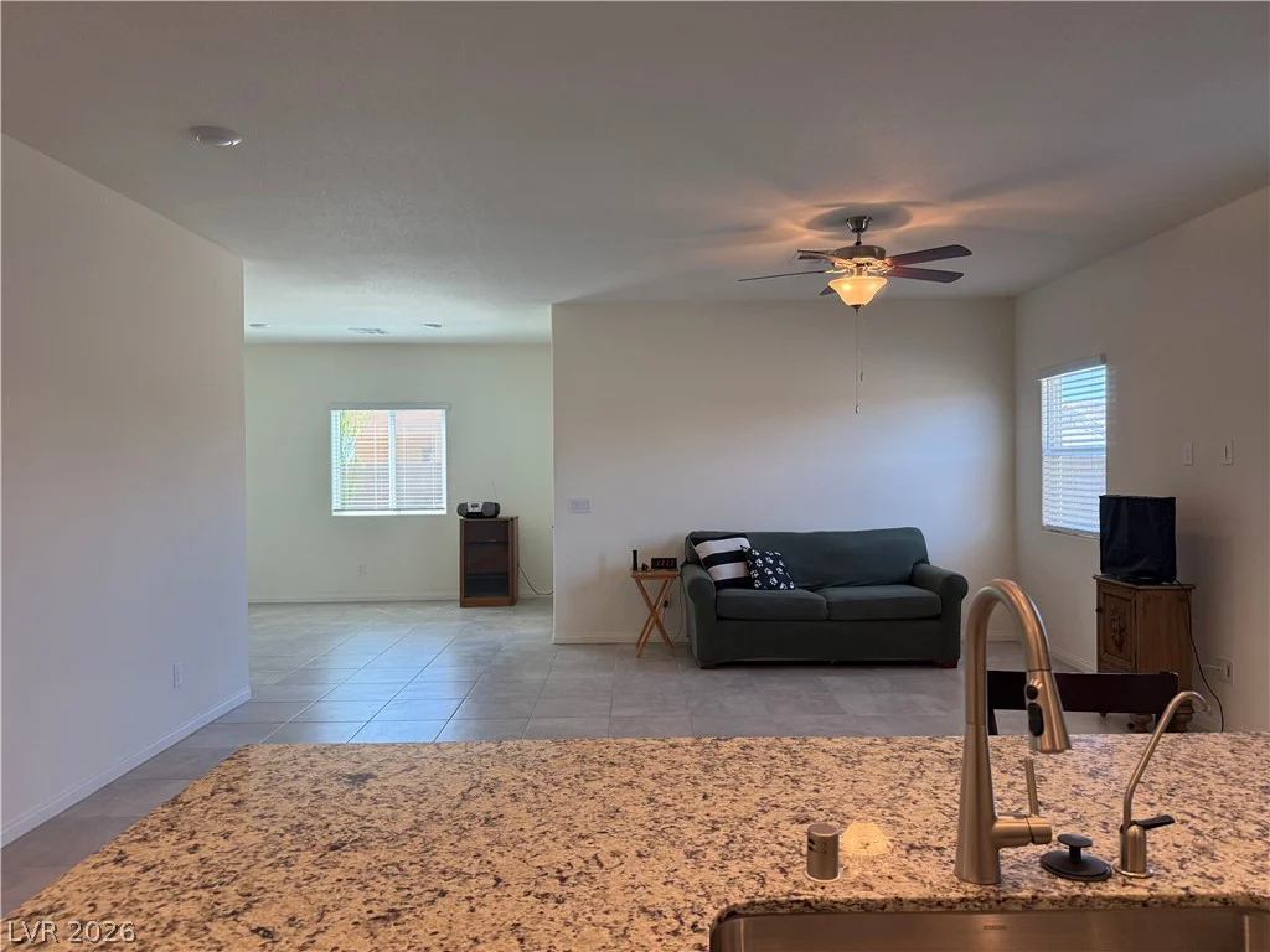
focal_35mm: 24
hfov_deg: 71.6
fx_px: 881
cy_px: 476
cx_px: 635
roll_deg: +0.5
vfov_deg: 56.8
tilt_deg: +0.9
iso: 200
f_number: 1.78
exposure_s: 1/228
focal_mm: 6.76
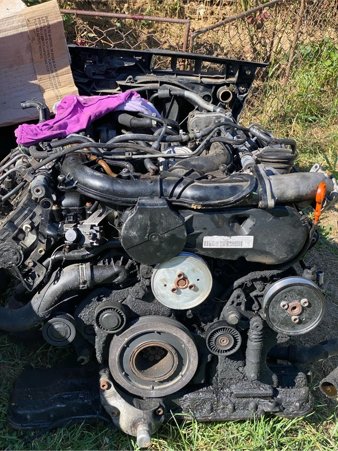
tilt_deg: -34.9
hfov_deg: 28.0
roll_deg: -3.9
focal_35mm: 52
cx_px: 169
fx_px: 677
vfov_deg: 36.8
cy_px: 226
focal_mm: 6
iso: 20
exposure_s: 1/516
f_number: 2
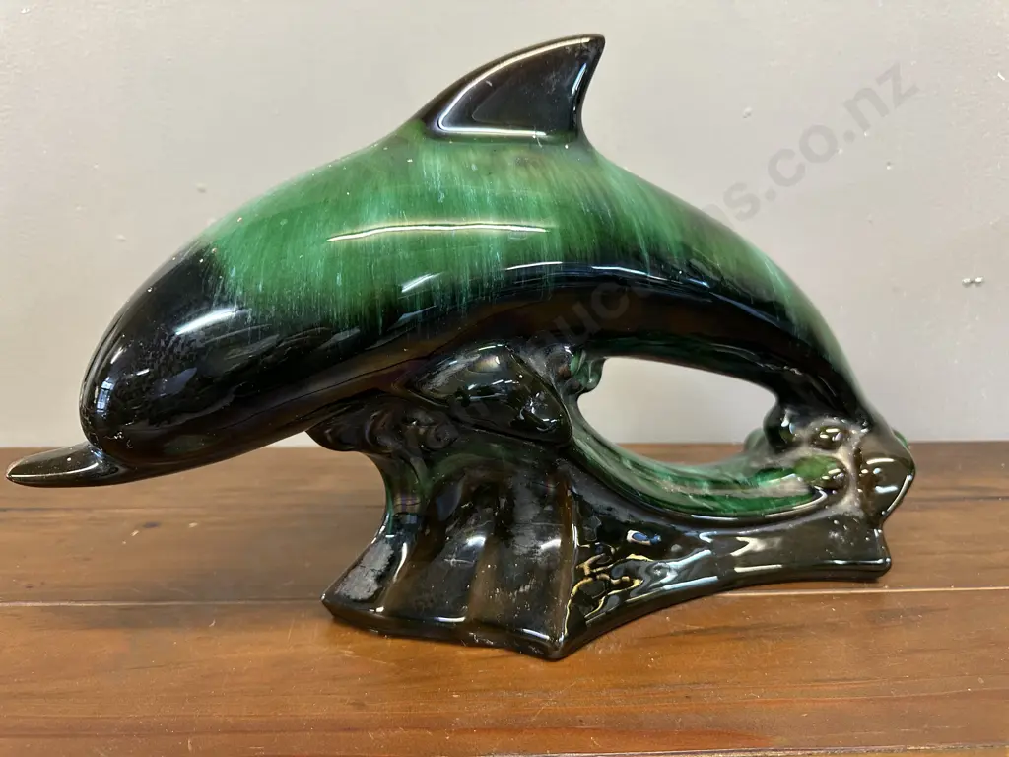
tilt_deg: -17.1
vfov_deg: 56.8
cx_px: 504
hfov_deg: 71.6
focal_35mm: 24
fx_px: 700
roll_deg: -0.1
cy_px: 378
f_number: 1.78
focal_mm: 6.86
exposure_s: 1/50
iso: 400
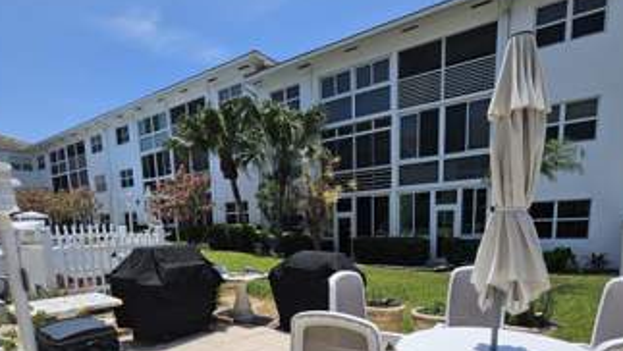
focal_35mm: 21
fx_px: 347
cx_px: 311
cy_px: 290
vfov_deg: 49.8
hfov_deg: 83.8
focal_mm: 2.2
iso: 50
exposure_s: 1/4256
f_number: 2.2
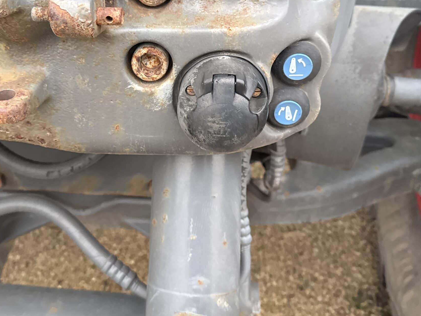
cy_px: 99
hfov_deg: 49.8
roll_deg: +0.6
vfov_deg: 38.1
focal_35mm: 37
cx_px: 164
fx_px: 450
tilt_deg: -26.2
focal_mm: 6.76
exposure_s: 1/60
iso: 640
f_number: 1.78
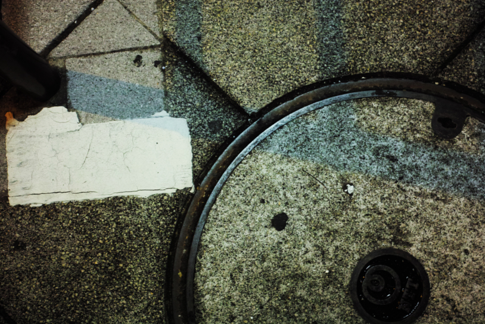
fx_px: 633
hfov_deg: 41.9
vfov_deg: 28.7
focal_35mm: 47
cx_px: 249
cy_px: 167
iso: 200
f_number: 2.8
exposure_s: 1/6
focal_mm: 30
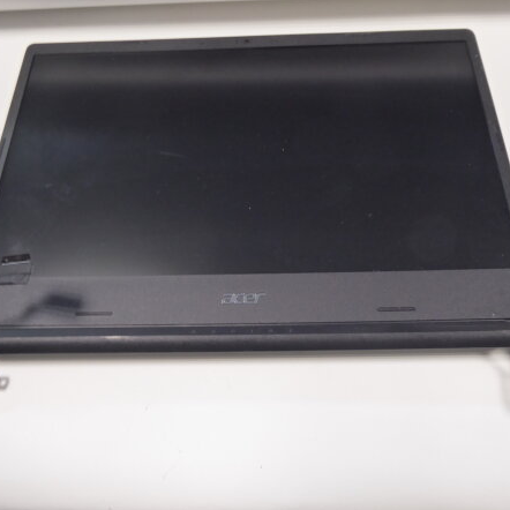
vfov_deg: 54.0
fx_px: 500
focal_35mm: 30
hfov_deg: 54.0
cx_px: 257
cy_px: 257
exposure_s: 1/30
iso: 400
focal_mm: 4.3
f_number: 3.3
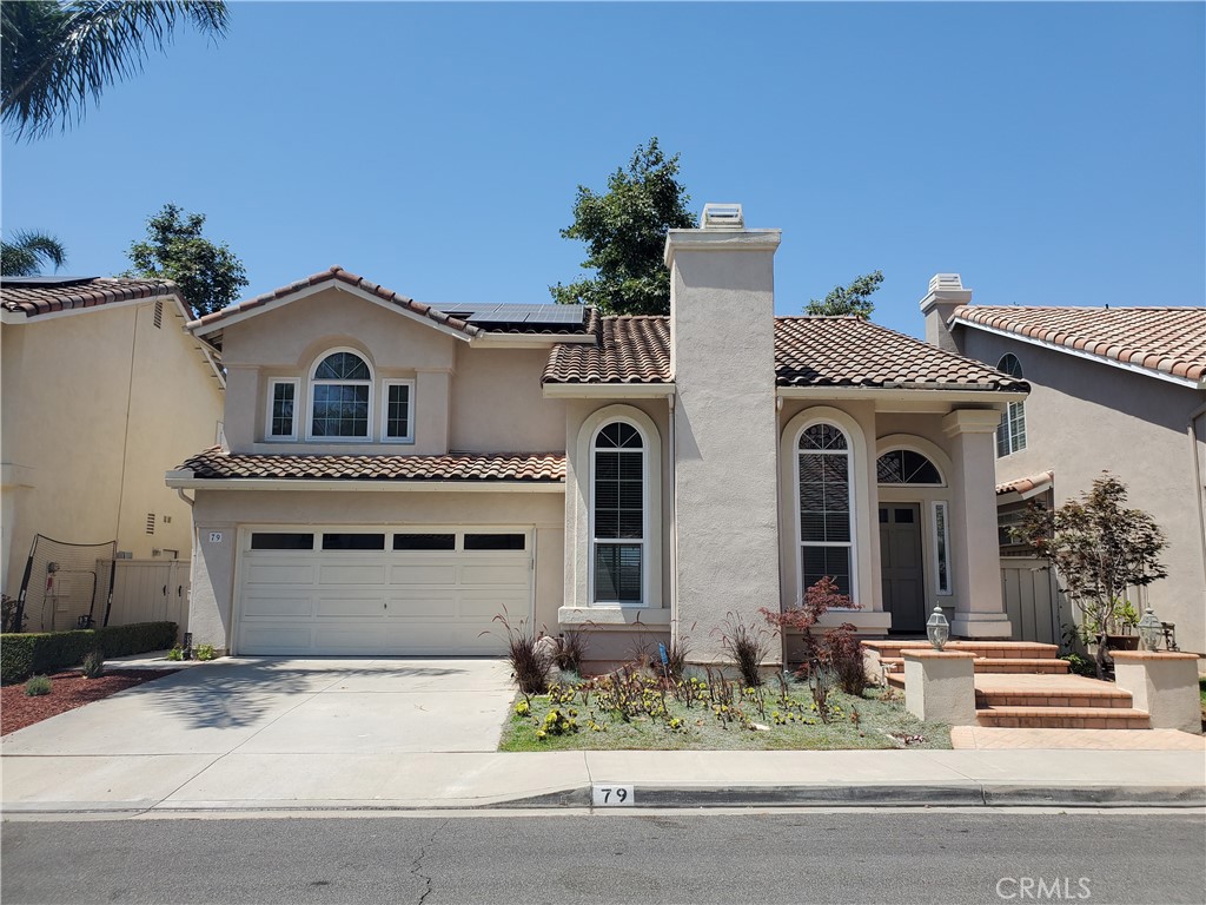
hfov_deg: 67.3
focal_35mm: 26
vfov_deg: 53.1
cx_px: 603
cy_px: 452
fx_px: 906
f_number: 2.4
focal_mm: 4.3
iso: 50
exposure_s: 1/1576
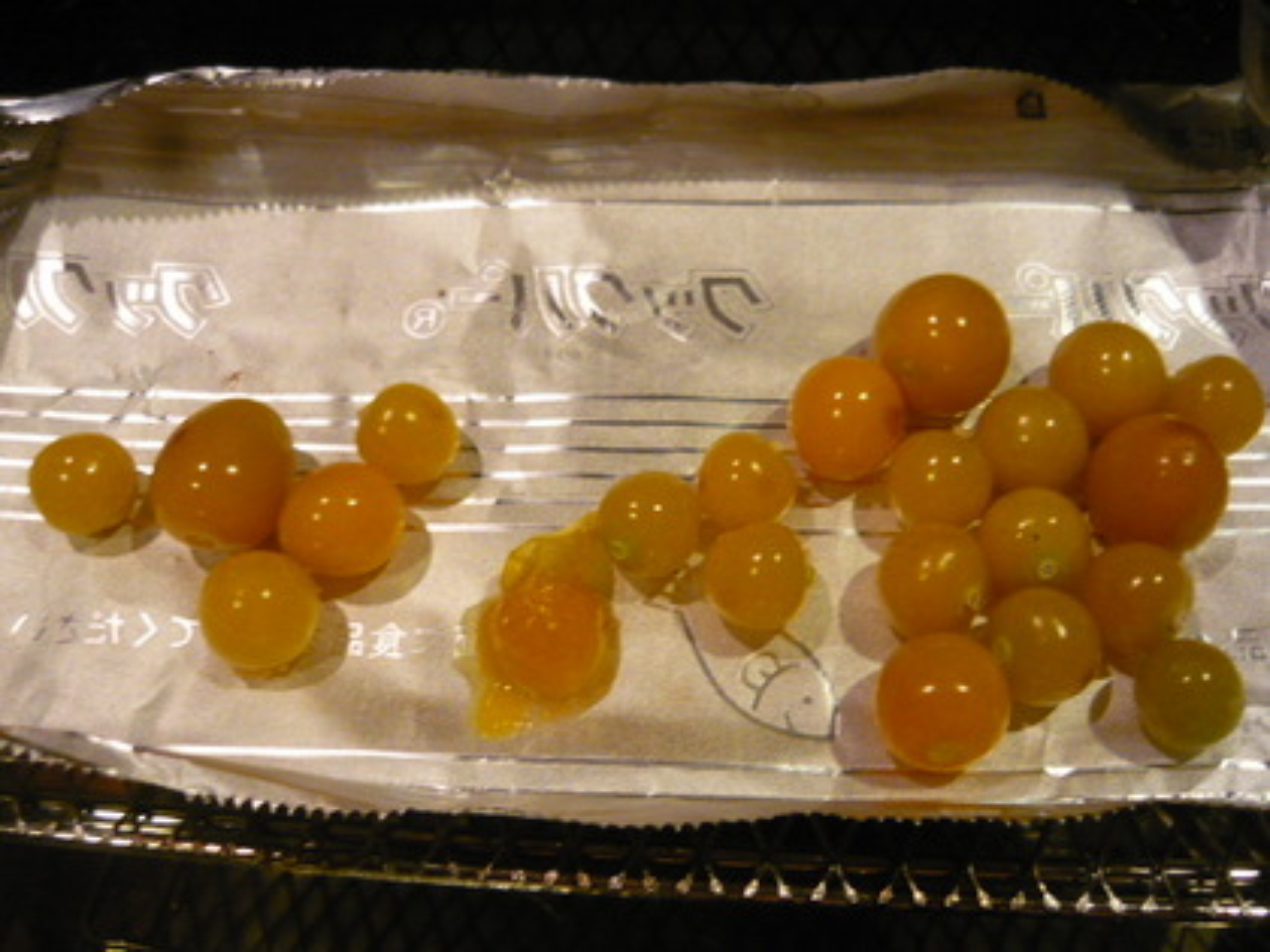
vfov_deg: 42.9
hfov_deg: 55.4
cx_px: 635
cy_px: 476
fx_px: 1211
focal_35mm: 33
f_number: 2.8
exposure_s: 1/15
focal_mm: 5.5
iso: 400
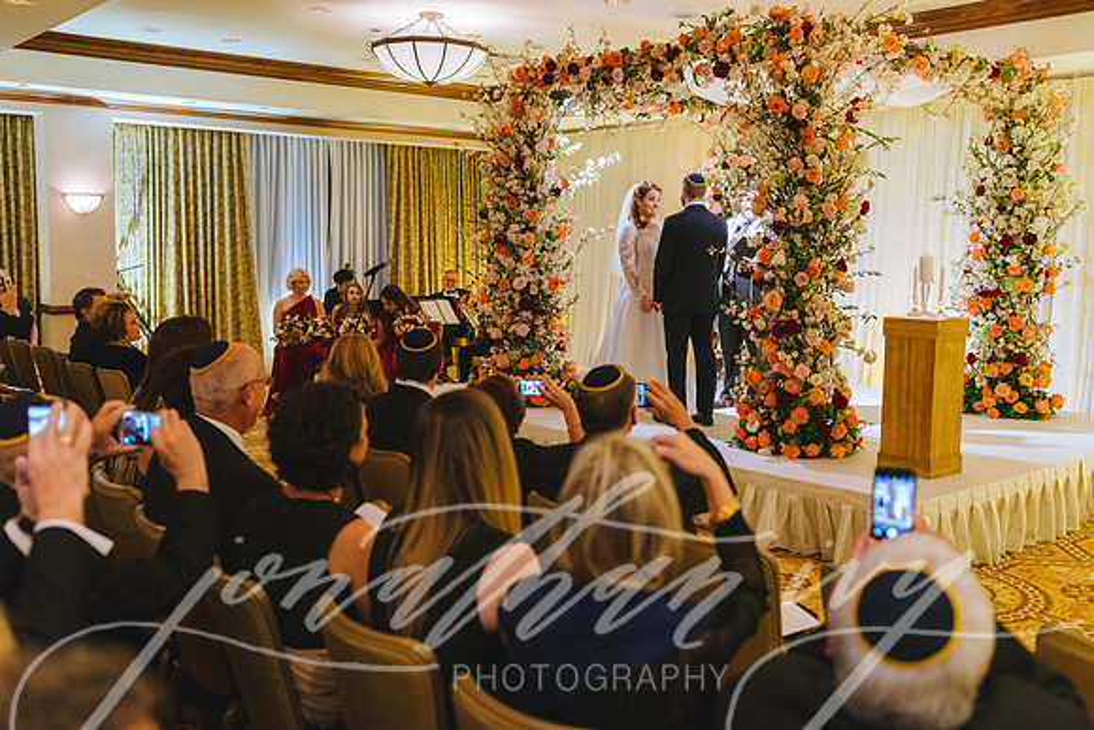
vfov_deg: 37.9
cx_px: 547
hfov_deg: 54.4
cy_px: 365
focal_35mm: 35
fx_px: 1064
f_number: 2.5
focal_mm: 35
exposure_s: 1/125
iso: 1600
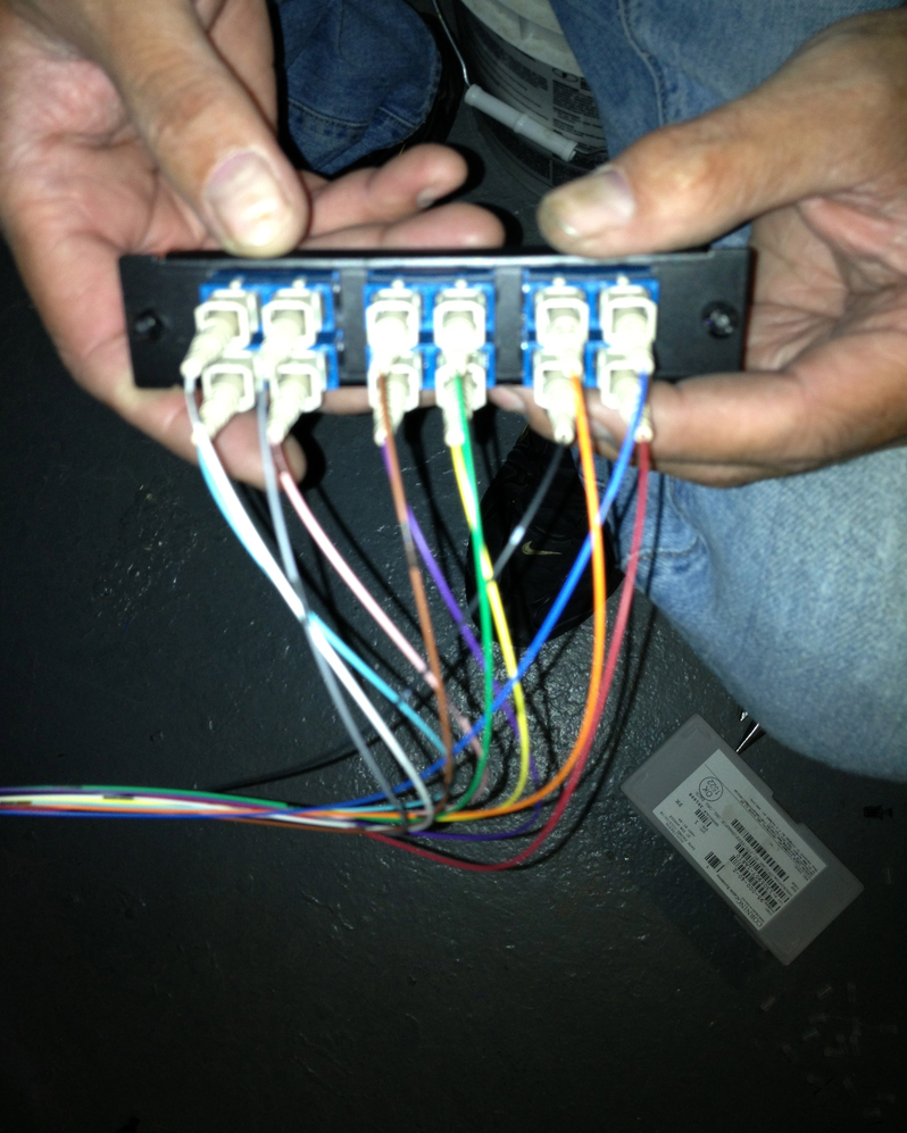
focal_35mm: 37
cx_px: 456
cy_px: 535
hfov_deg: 40.1
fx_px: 1241
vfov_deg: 49.1
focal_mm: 4.28
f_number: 2.4
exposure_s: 1/20
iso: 64
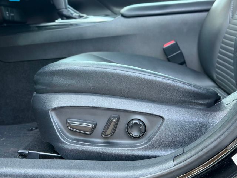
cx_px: 118
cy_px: 89
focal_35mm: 48
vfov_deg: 30.3
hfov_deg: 39.7
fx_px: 329
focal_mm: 6.76
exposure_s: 1/114
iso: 160
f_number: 1.78
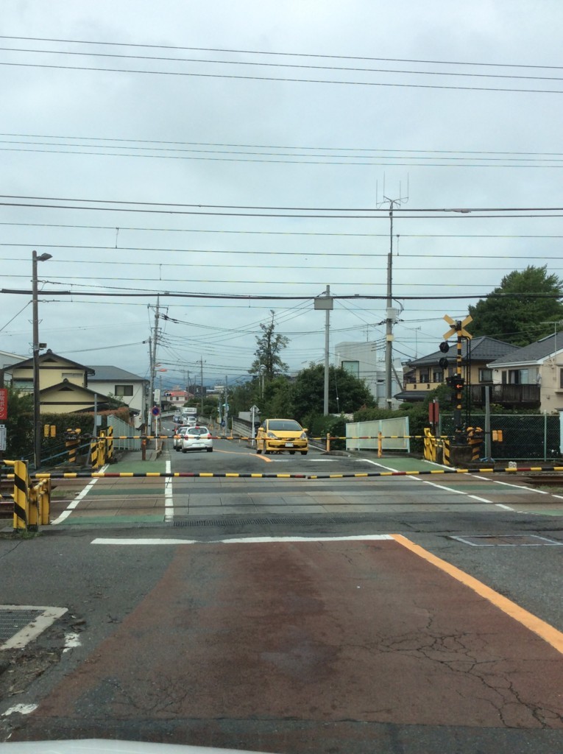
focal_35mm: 32
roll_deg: -0.1
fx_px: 696
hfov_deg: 44.1
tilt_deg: +0.6
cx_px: 282
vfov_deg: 56.9
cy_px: 377
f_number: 2.4
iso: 32
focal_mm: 3.3
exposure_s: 1/1684
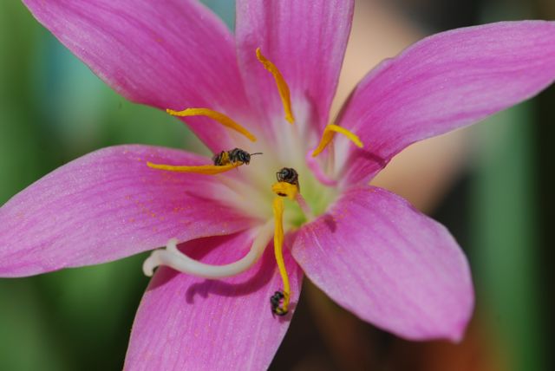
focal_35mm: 158
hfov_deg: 13.0
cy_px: 186
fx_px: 2430
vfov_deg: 8.7
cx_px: 278
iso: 140
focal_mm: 105
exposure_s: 1/125
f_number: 8
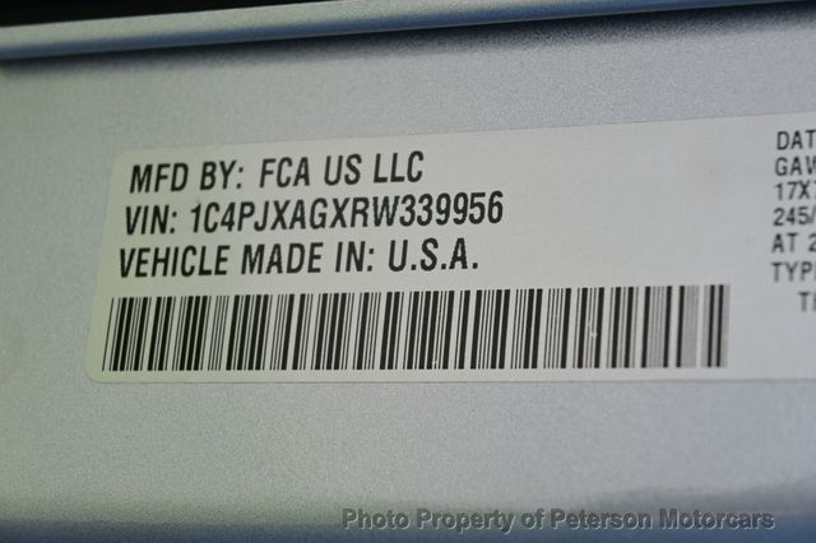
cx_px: 408
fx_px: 1699
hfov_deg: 27.0
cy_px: 272
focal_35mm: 75
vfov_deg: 18.2
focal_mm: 50
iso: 100
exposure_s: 1/200
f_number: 7.1
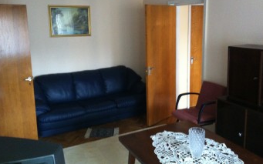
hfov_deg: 51.5
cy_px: 65
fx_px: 272
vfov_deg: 33.5
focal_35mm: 38
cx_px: 130
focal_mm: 3.85
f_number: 2.8
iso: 320
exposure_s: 1/15
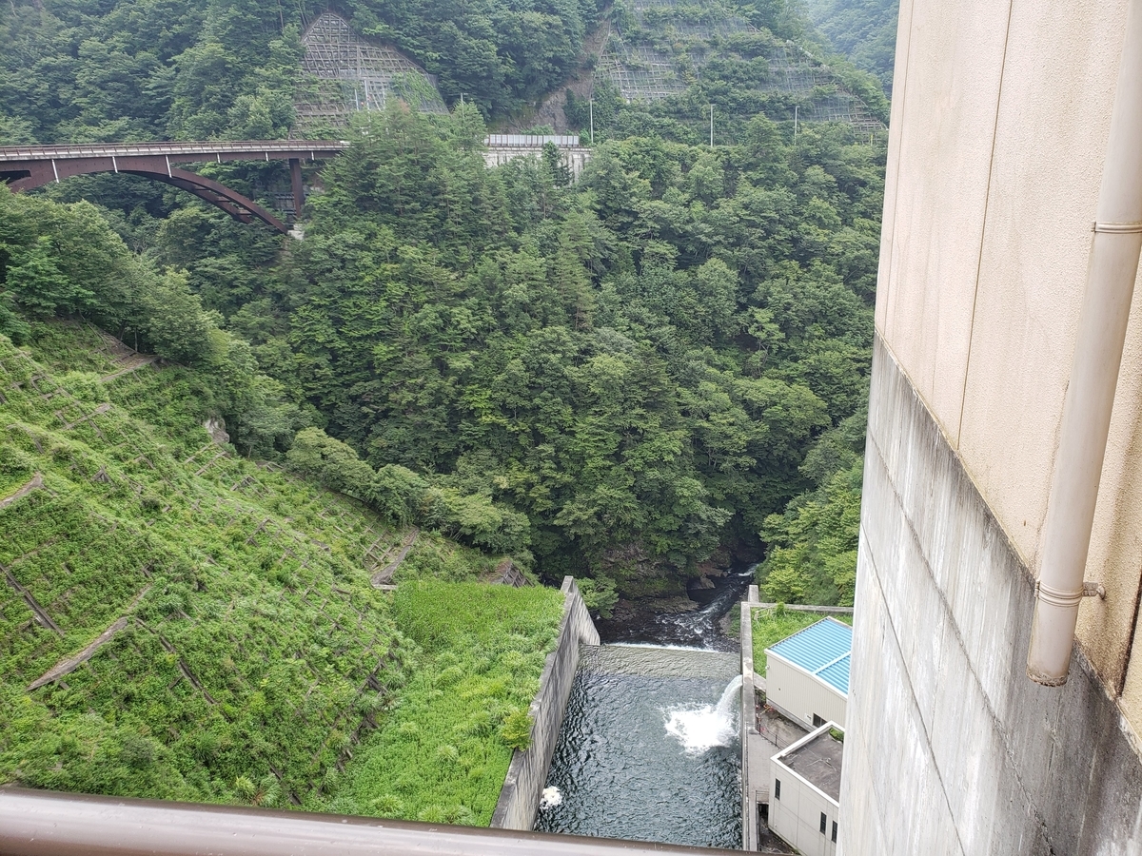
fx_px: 858
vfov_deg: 53.1
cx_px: 571
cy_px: 428
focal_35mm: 26
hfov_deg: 67.3
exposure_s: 1/137
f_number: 2.4
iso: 50
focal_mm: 4.3
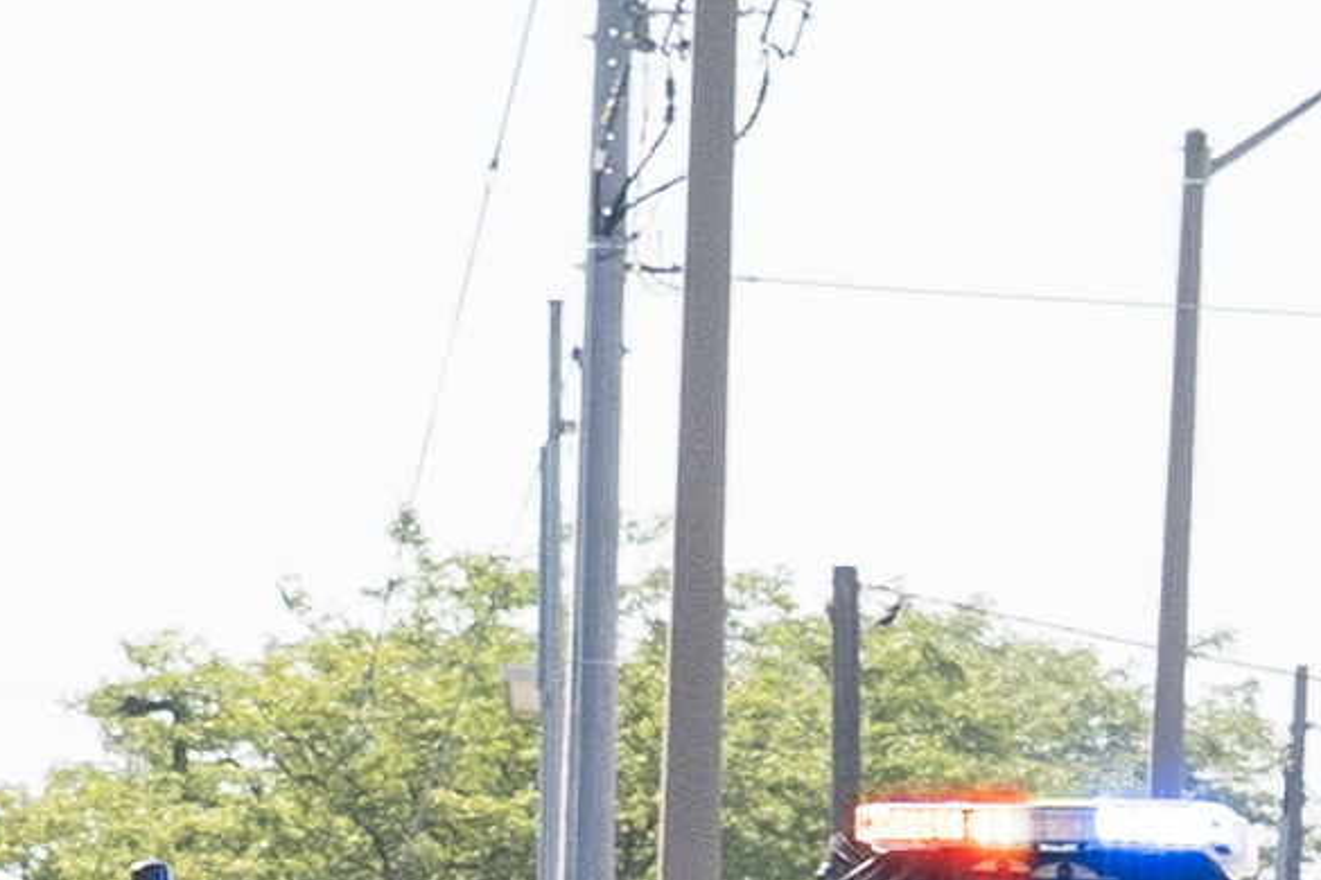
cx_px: 1718
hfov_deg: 3.0
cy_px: 1107
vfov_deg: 2.0
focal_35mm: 692
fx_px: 25391
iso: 320
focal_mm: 70
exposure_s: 1/640
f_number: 6.3
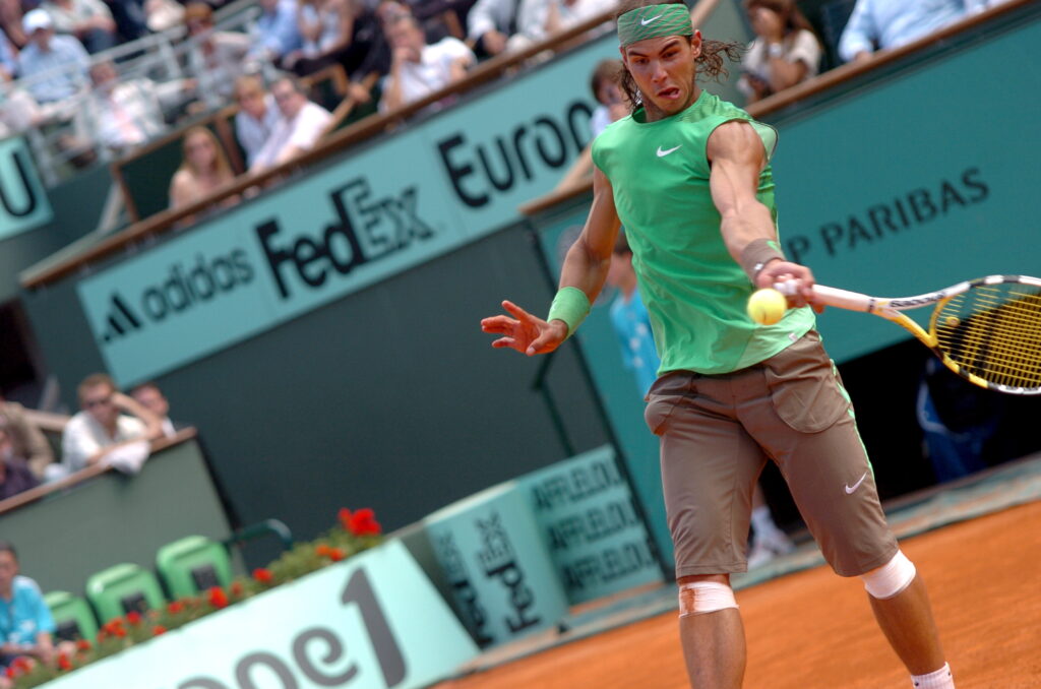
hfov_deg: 11.3
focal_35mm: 183
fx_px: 5280
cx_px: 520
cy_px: 344
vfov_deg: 7.5
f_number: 2.8
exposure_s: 1/1000
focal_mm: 122
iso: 200
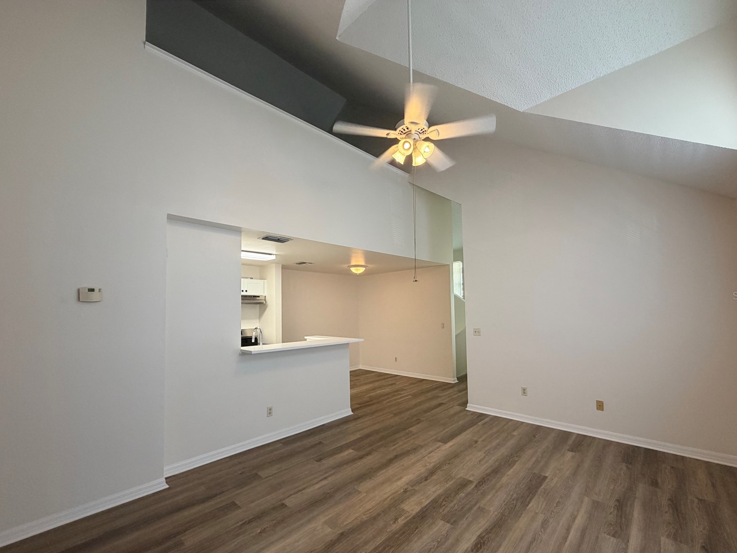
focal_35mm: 15
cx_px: 385
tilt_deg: +2.8
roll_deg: +1.0
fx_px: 319
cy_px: 295
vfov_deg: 81.6
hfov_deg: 98.1
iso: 250
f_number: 2.2
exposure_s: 1/120
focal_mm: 2.22
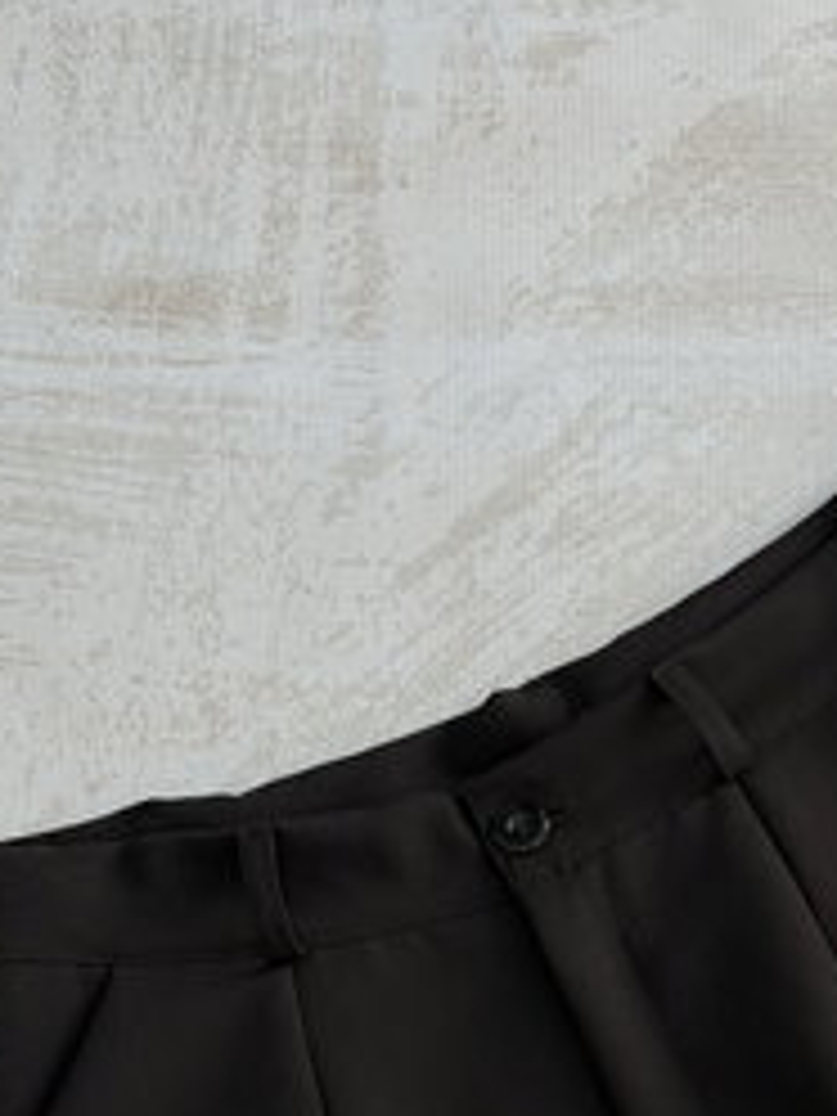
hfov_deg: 14.2
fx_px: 3321
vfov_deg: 18.5
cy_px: 1181
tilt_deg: -76.2
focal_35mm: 103
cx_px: 796
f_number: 1.78
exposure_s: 1/121
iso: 50
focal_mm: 6.76
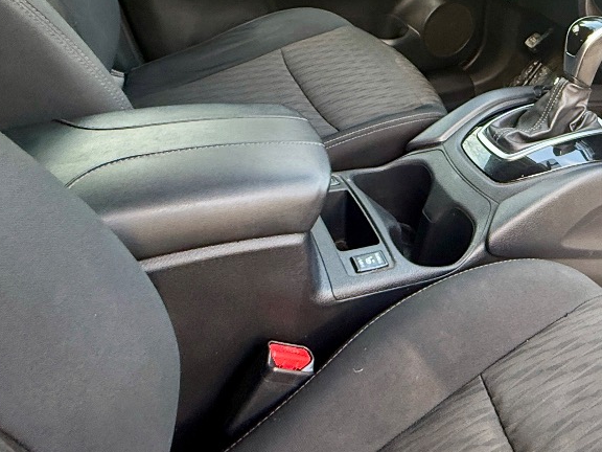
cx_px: 453
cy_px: 19
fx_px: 609
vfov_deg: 37.2
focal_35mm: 35
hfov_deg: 50.4
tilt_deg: -21.0
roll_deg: -5.6
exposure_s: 1/99
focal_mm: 2.22
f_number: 2.2
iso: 200
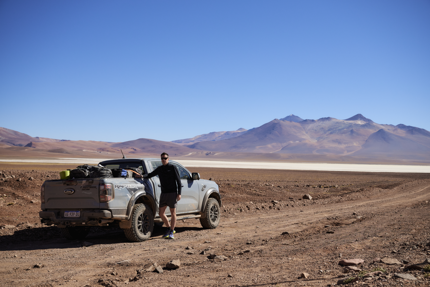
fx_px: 537
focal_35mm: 45
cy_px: 144
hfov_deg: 43.6
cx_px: 215
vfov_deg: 29.9
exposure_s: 1/2500
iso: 200
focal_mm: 45
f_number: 5
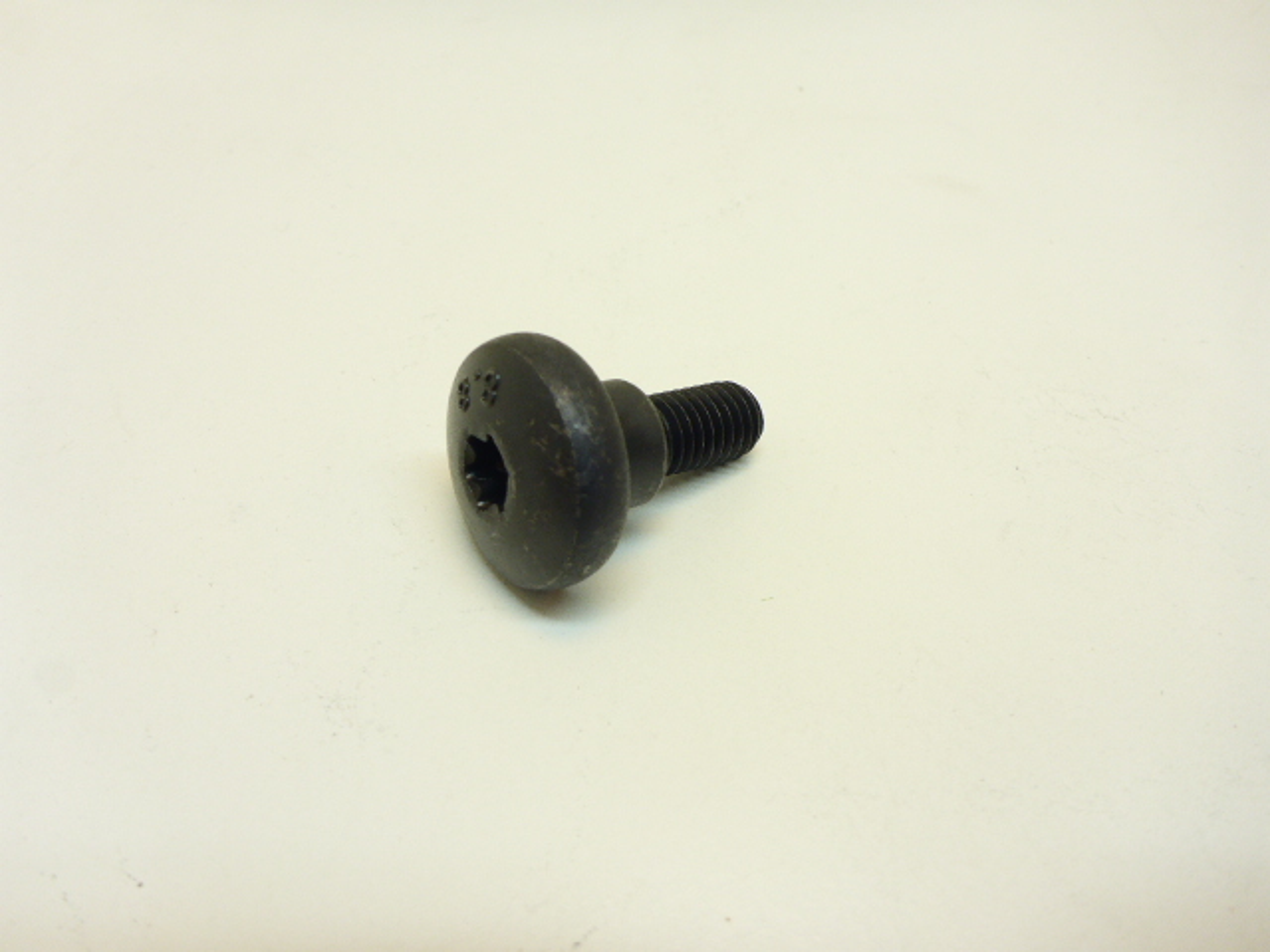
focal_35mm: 28
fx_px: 1027
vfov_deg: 49.7
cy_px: 476
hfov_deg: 63.4
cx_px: 635
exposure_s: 1/60
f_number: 3.3
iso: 125
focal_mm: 4.9
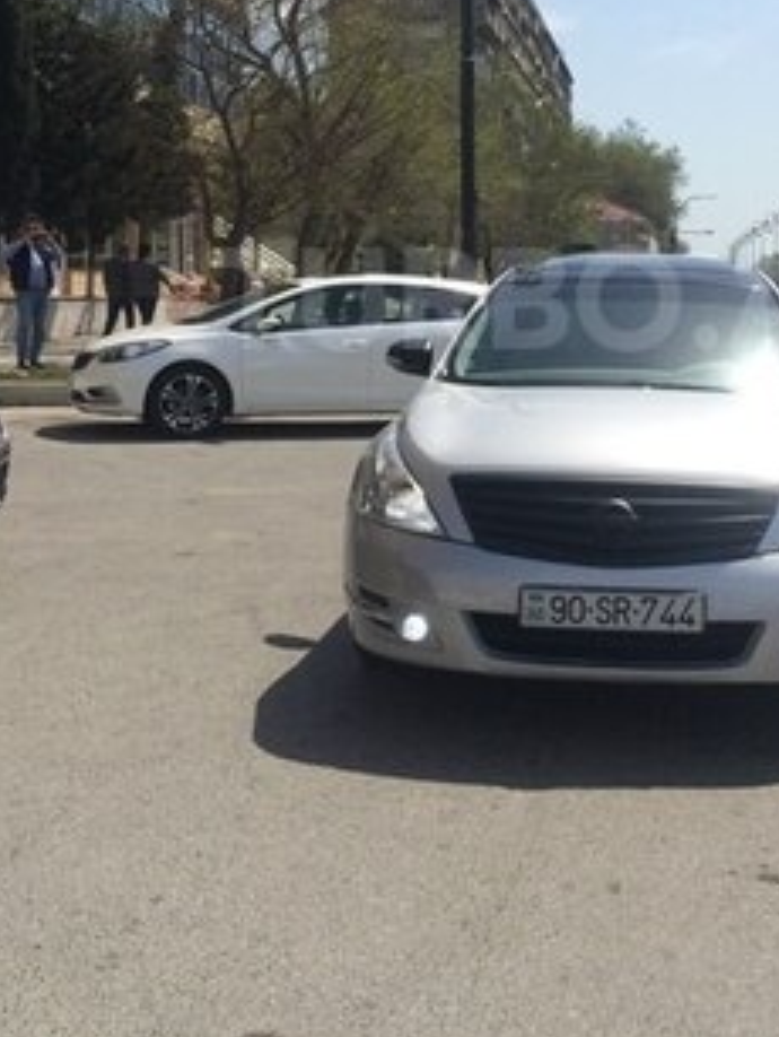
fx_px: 1408
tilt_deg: -0.3
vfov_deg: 39.6
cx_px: 562
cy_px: 298
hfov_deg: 30.5
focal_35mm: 47
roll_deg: +1.5
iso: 32
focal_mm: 4.15
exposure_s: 1/4115
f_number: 2.2
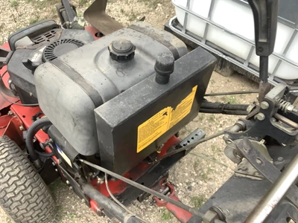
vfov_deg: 45.4
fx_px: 267
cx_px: 149
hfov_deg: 58.4
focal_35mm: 31
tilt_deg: -55.4
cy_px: 112
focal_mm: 3.3
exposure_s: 1/60
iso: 100
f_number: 2.4
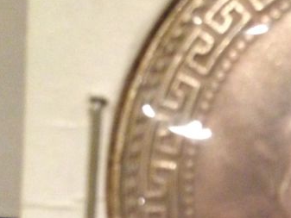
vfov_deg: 14.9
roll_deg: -5.1
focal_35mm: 98
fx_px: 824
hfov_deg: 18.3
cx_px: 402
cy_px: 193
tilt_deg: -32.2
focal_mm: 4.12
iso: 320
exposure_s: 1/15
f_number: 2.4
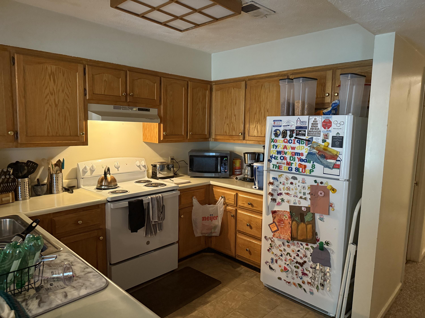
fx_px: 295
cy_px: 159
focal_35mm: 24
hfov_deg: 71.6
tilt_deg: -6.4
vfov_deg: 56.8
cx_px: 212
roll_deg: -1.1
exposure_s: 1/40
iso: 800
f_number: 1.78
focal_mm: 6.76
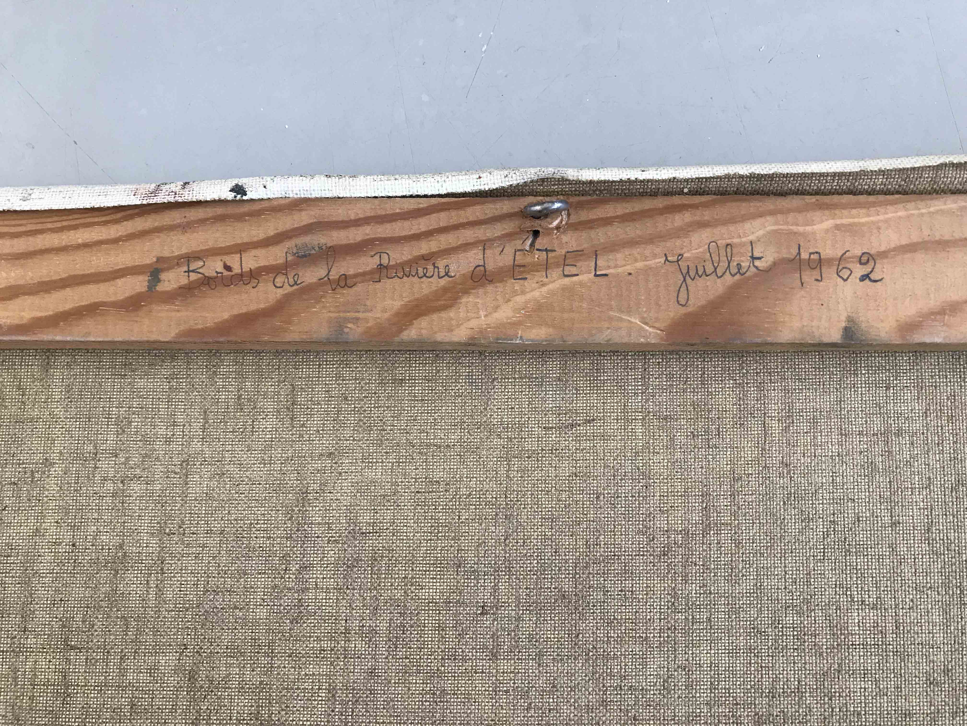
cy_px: 363
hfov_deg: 63.4
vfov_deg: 49.7
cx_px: 484
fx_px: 782
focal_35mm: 28
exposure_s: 1/33
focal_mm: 3.99
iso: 32
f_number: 1.8
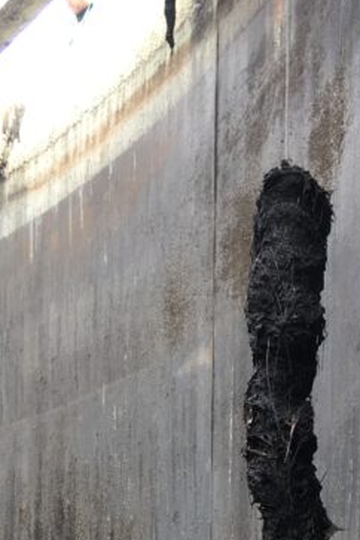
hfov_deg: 16.1
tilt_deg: -3.1
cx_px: 179
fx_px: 1275
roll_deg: +1.4
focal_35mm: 85
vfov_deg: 21.5
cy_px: 716
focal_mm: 4.15
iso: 32
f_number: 2.2
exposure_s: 1/100
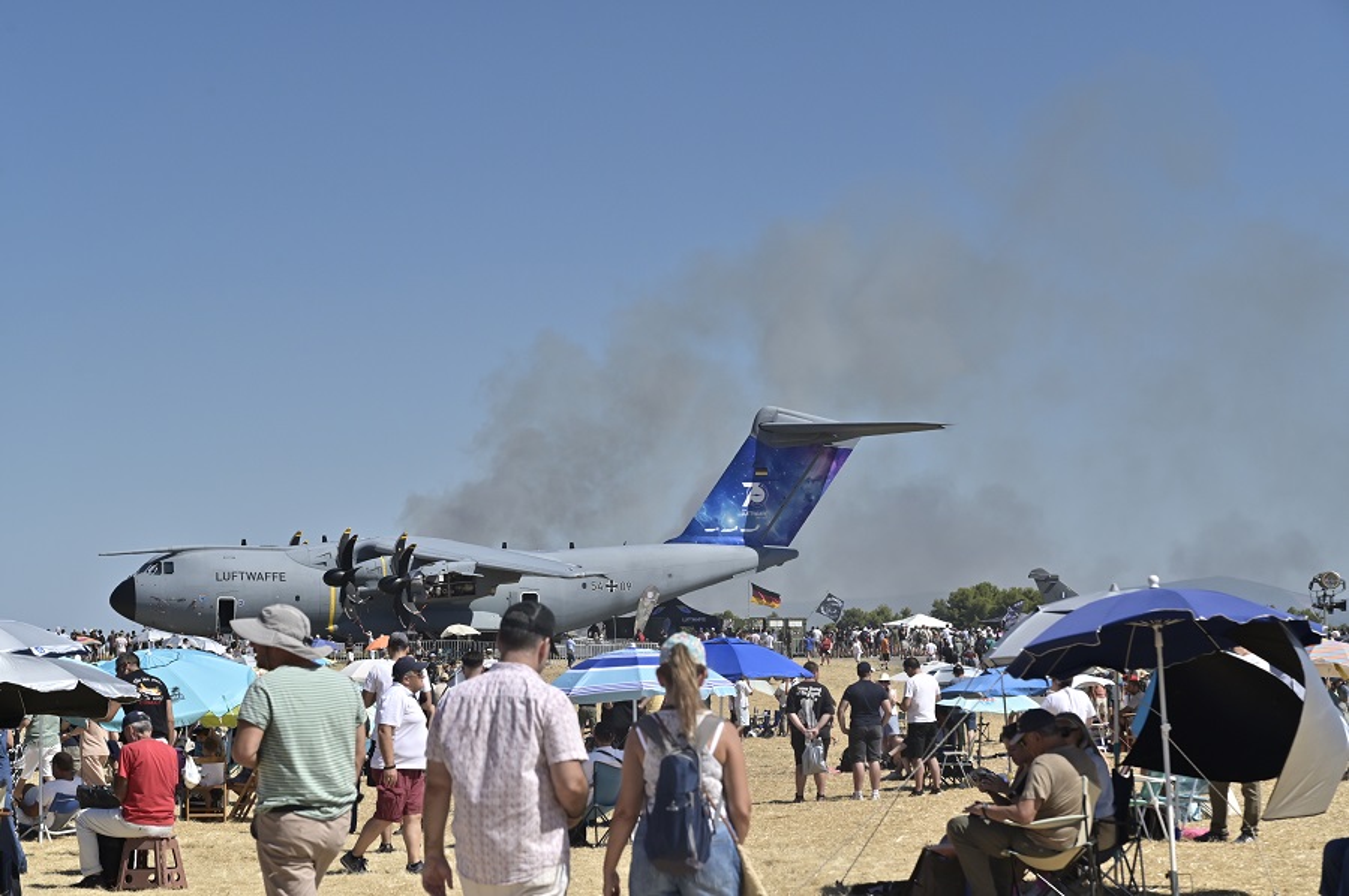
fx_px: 3444
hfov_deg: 22.2
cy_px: 448
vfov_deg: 14.8
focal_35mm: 92
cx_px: 674
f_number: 8
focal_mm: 92
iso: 1000
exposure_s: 1/6400
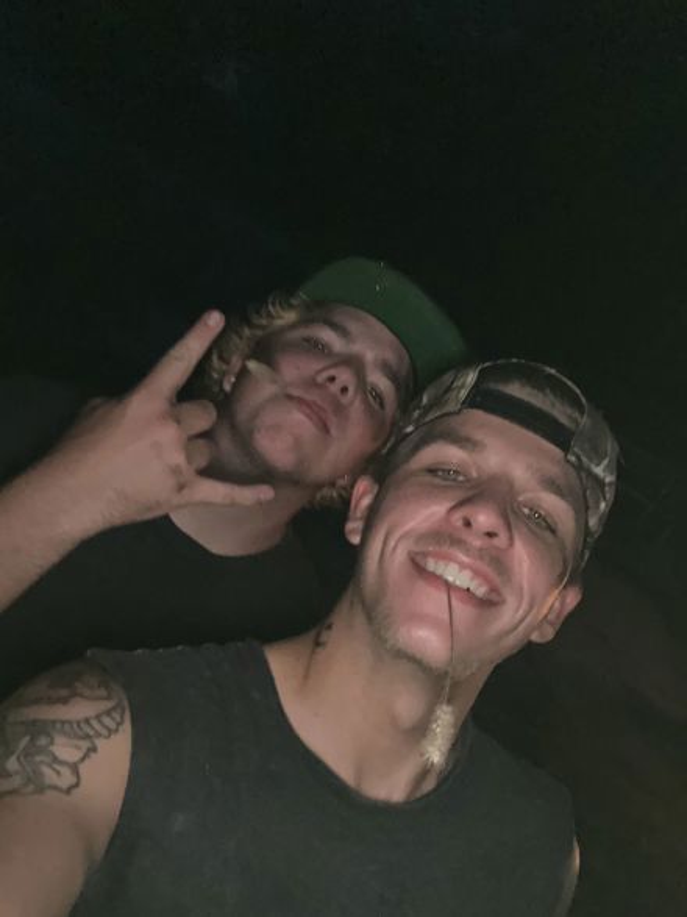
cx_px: 344
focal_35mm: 30
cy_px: 458
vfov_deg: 60.0
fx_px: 794
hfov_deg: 46.8
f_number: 1.9
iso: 640
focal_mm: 2.69
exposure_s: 1/16
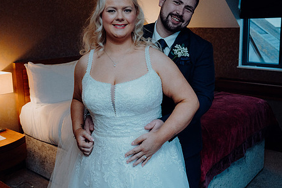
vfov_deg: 33.3
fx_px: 314
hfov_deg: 48.4
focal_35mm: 40
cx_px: 144
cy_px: 73
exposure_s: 1/160
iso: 2500
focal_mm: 31
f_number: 5
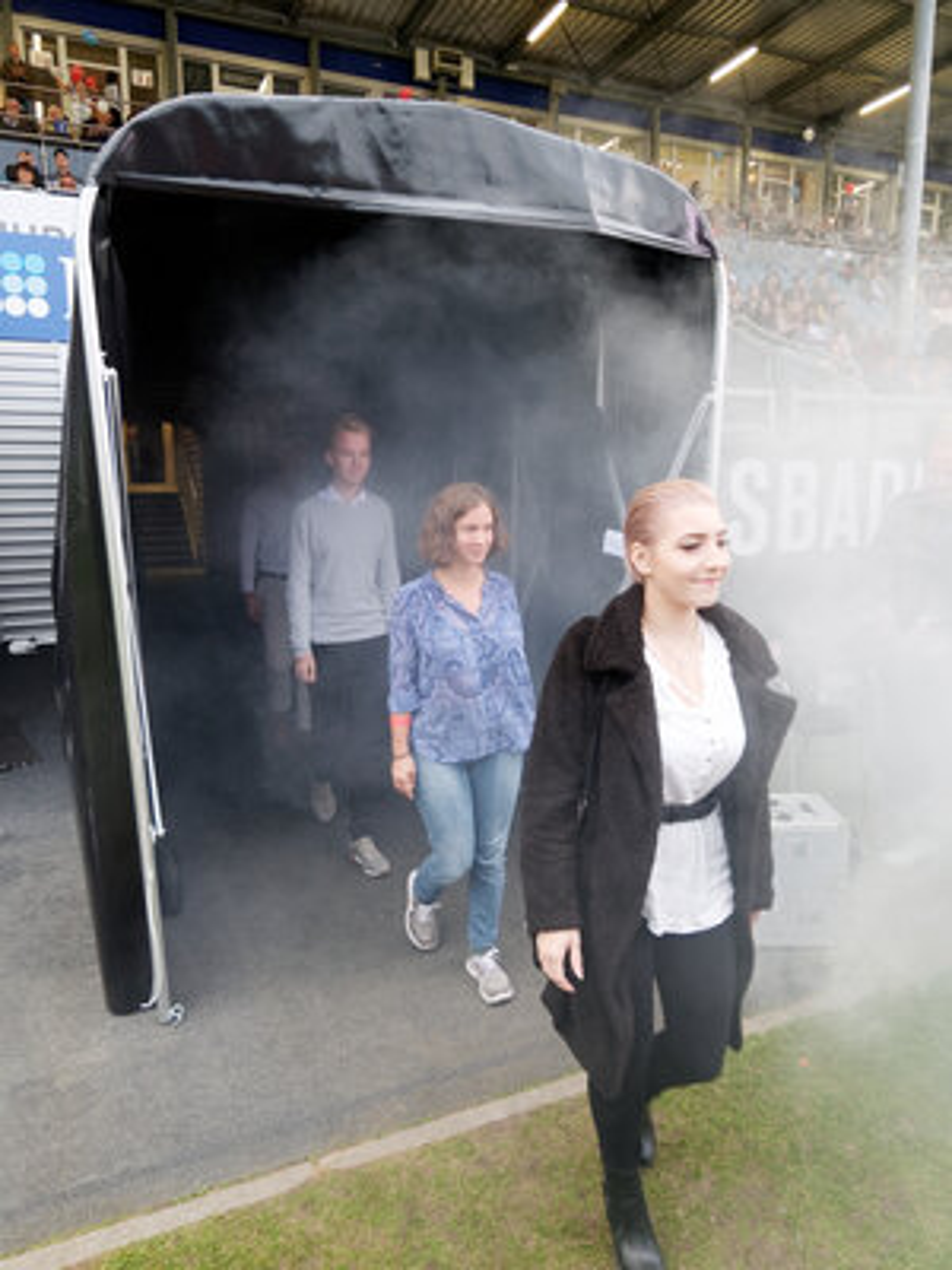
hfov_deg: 56.8
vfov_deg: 71.6
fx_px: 880
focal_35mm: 24
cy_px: 635
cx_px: 476
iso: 1600
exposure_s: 1/160
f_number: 3.5
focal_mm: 12
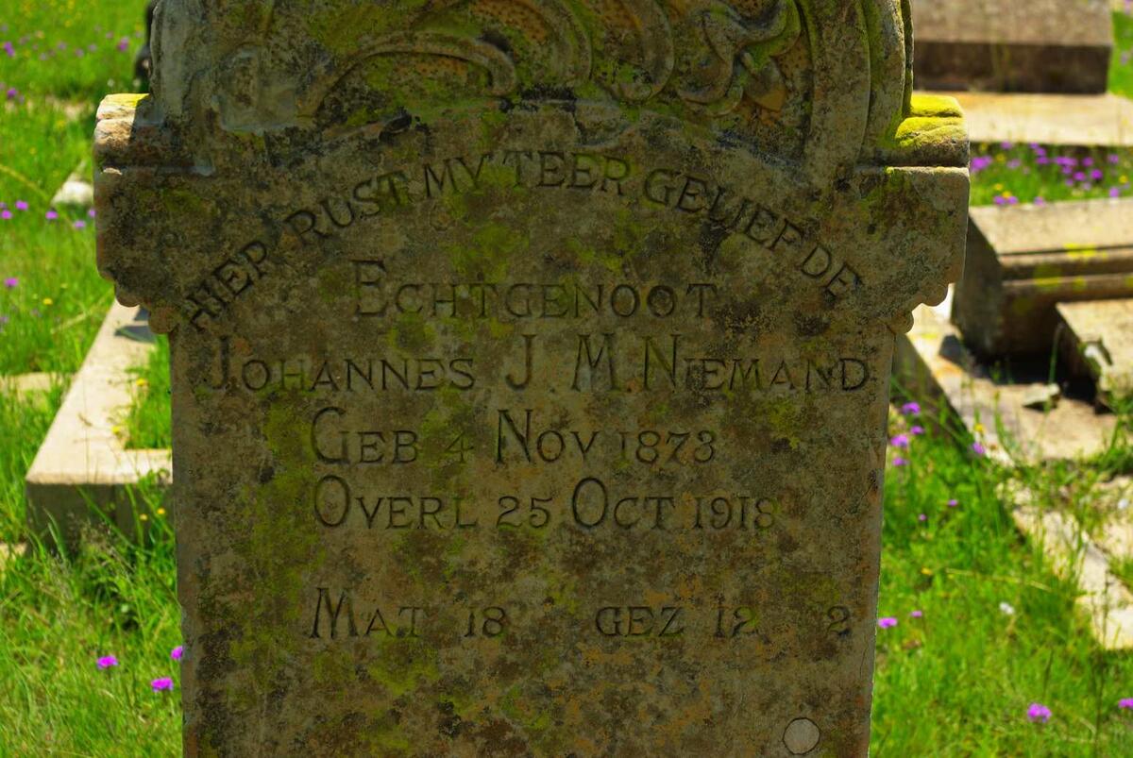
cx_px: 566
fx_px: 2599
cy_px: 379
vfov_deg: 16.6
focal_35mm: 82
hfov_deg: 24.6
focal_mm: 55
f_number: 9.5
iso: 100
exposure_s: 1/180
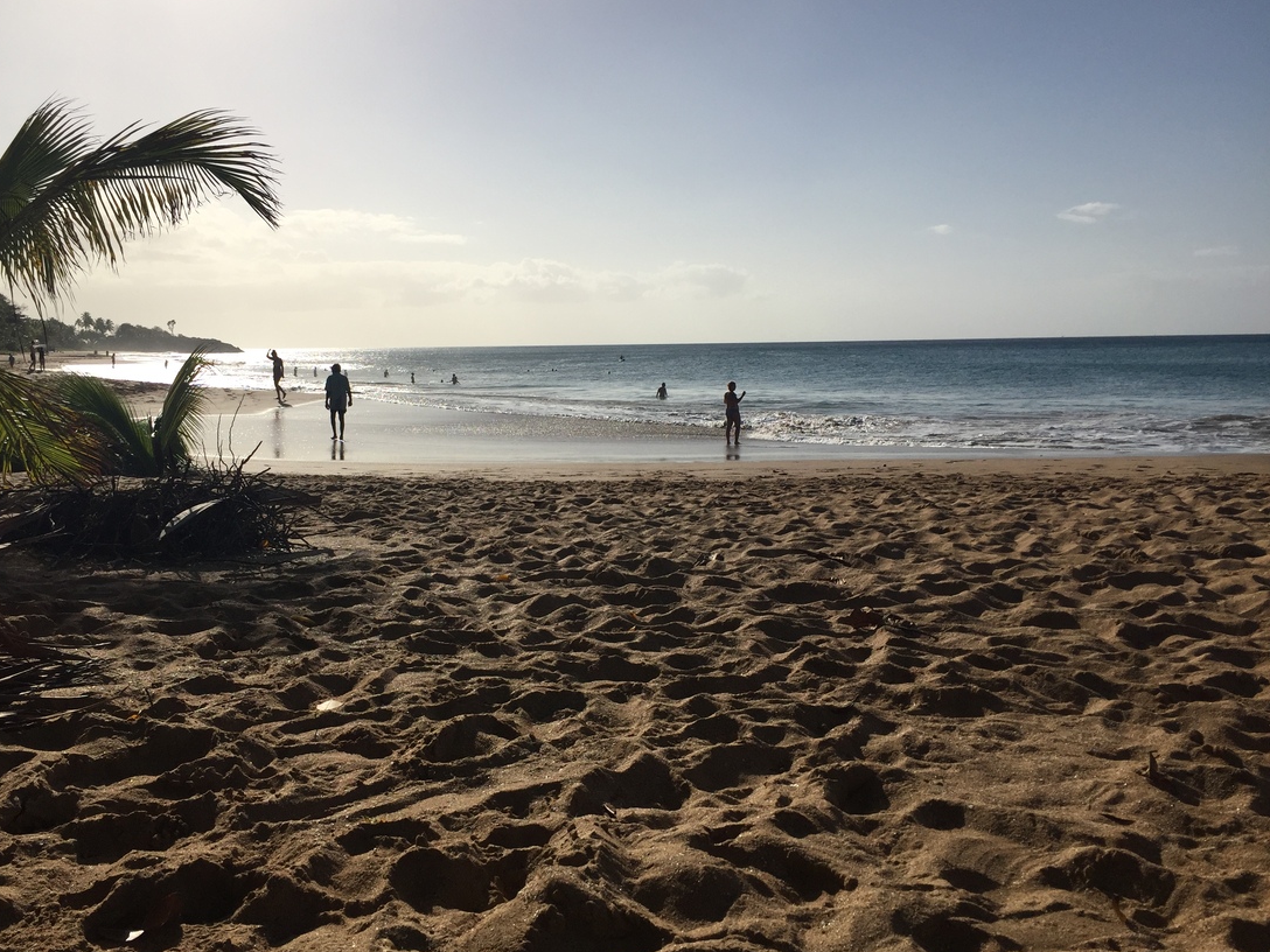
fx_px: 1174
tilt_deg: -7.9
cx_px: 571
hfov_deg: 56.7
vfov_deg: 44.2
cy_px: 480
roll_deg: -0.2
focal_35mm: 32
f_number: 2.2
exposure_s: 1/7937
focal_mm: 4.15
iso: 32
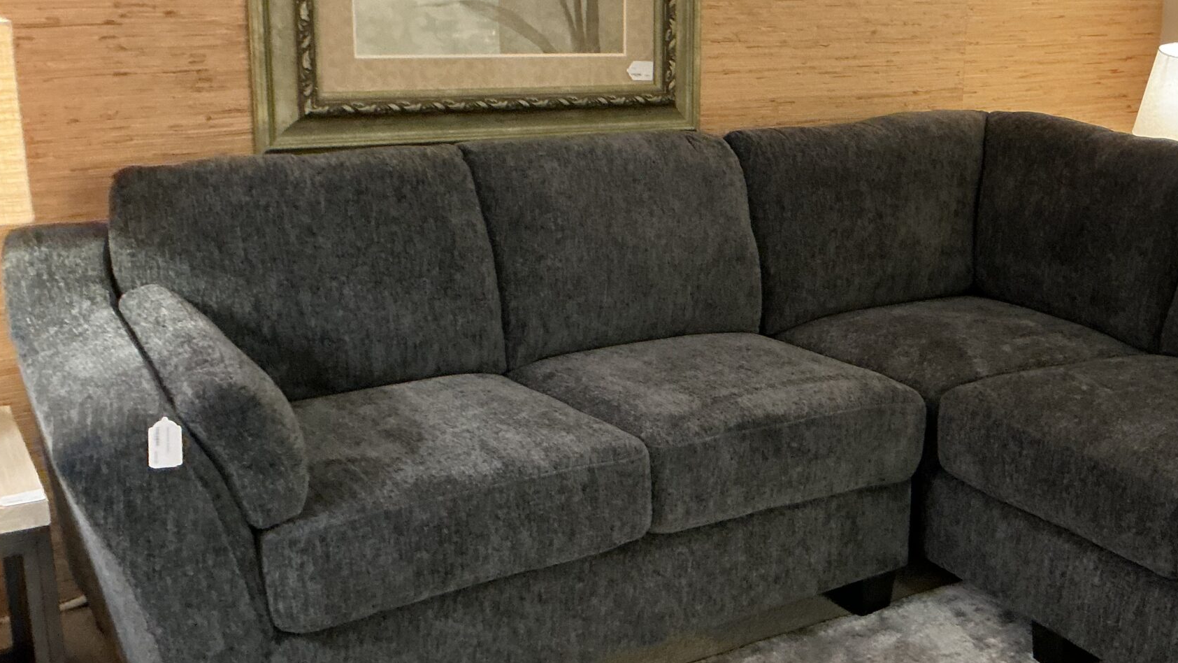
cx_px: 885
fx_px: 1499
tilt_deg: -14.7
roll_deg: -2.1
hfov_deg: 41.6
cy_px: 291
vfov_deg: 24.9
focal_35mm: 48
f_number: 1.8
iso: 250
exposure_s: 1/30
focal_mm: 3
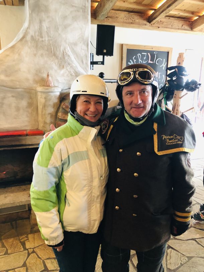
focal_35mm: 28
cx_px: 102
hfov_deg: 49.8
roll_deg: -1.3
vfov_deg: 63.4
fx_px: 220
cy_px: 136
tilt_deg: -13.4
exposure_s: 1/9
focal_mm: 3.99
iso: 100
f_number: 1.8
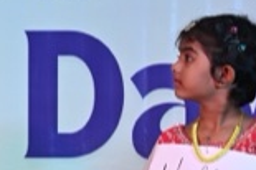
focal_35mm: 277
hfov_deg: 7.4
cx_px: -25
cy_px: 196
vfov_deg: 4.9
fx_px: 1968
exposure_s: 1/160
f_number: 4
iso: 250
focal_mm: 43
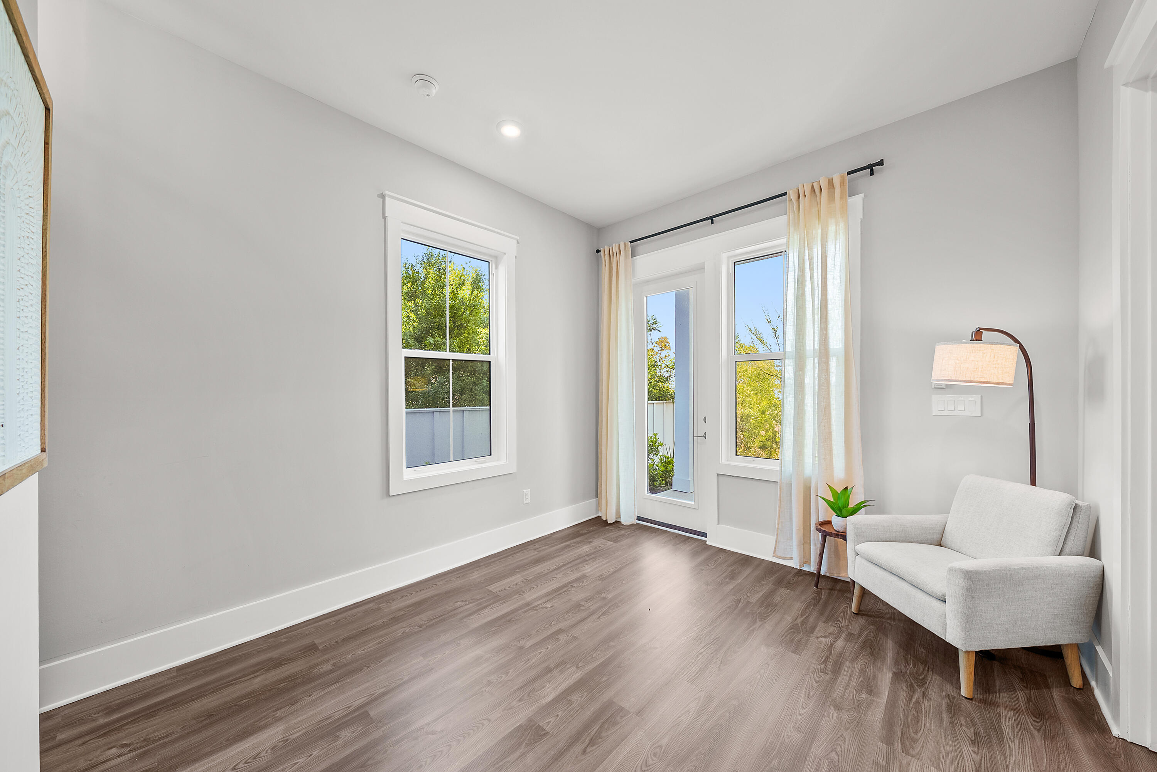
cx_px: 578
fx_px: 386
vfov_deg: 90.1
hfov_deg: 112.6
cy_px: 386
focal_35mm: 12
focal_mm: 12
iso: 160
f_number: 7.1
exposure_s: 1/4
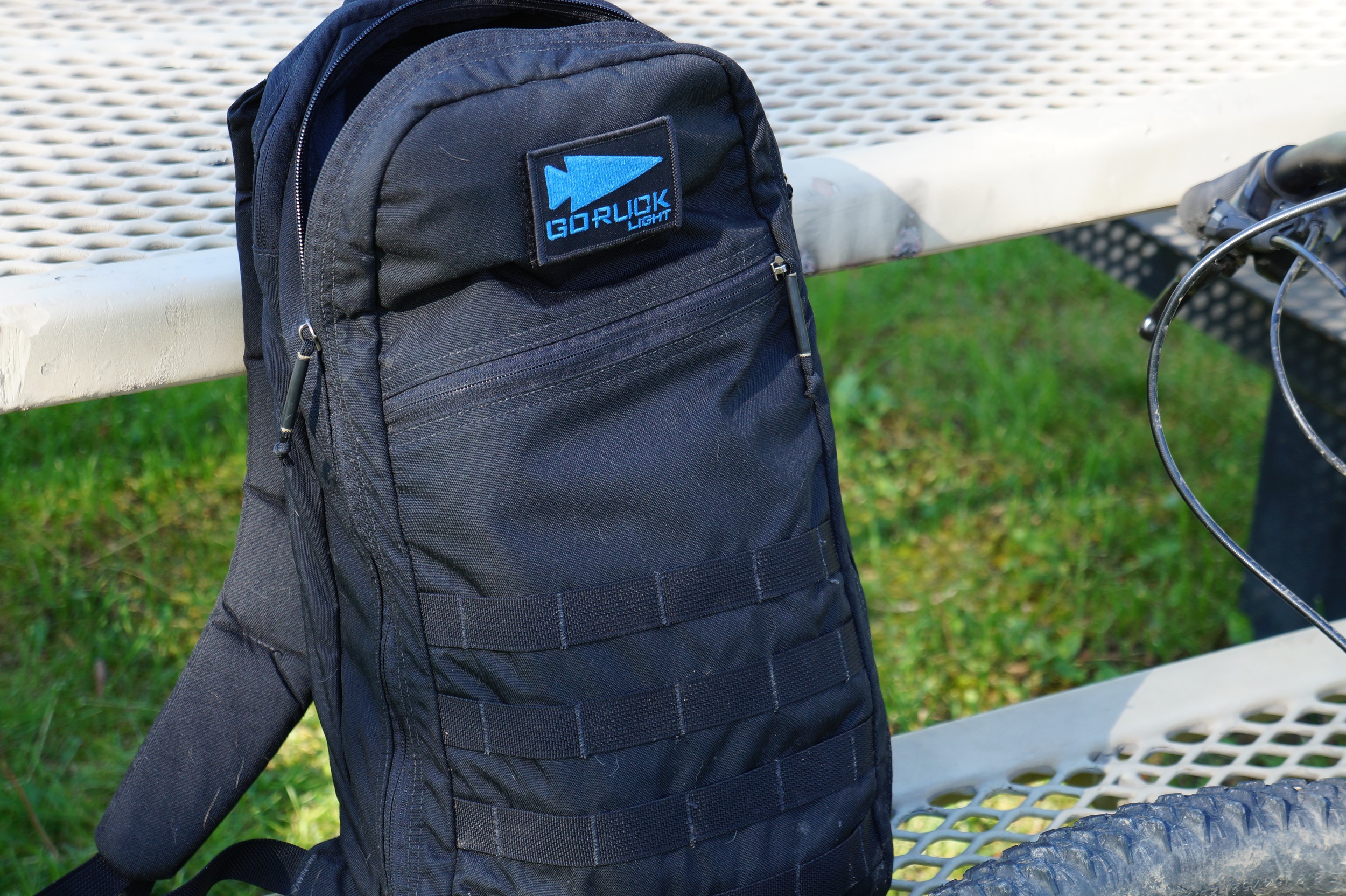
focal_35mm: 82
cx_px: 673
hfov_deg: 24.6
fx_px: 3083
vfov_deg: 16.5
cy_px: 448
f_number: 5.6
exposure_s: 1/100
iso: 160
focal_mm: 55
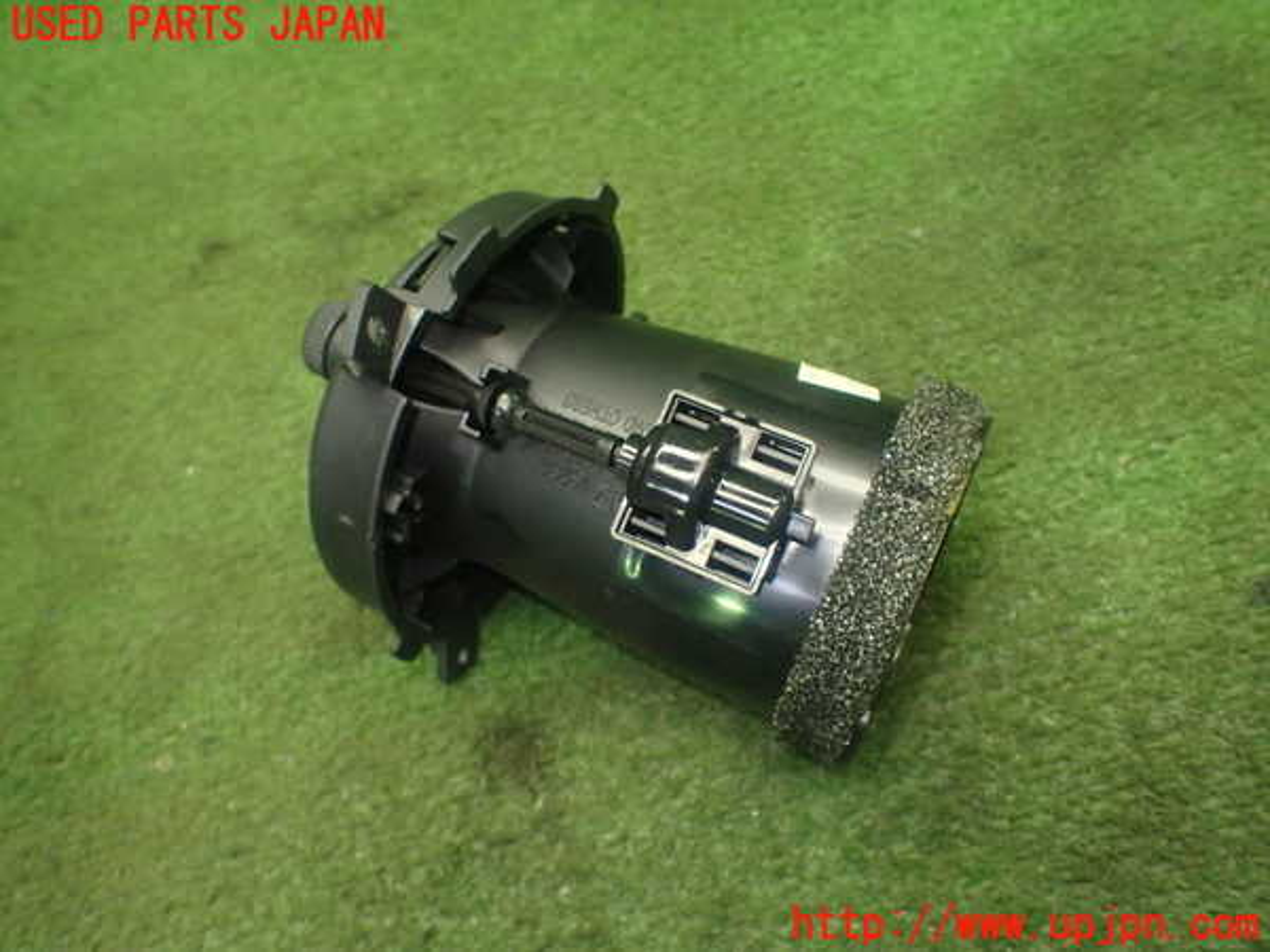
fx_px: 1101
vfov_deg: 46.8
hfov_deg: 60.0
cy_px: 476
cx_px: 635
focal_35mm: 30
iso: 800
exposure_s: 1/125
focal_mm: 5.4
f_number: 2.3
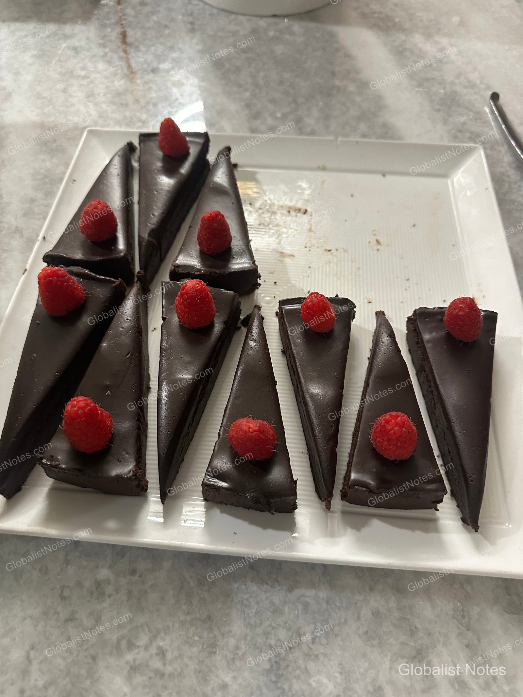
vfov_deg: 71.6
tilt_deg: -57.6
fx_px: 483
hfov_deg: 56.8
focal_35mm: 24
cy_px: 348
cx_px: 262
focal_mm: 6.86
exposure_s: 1/60
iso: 400
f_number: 1.78
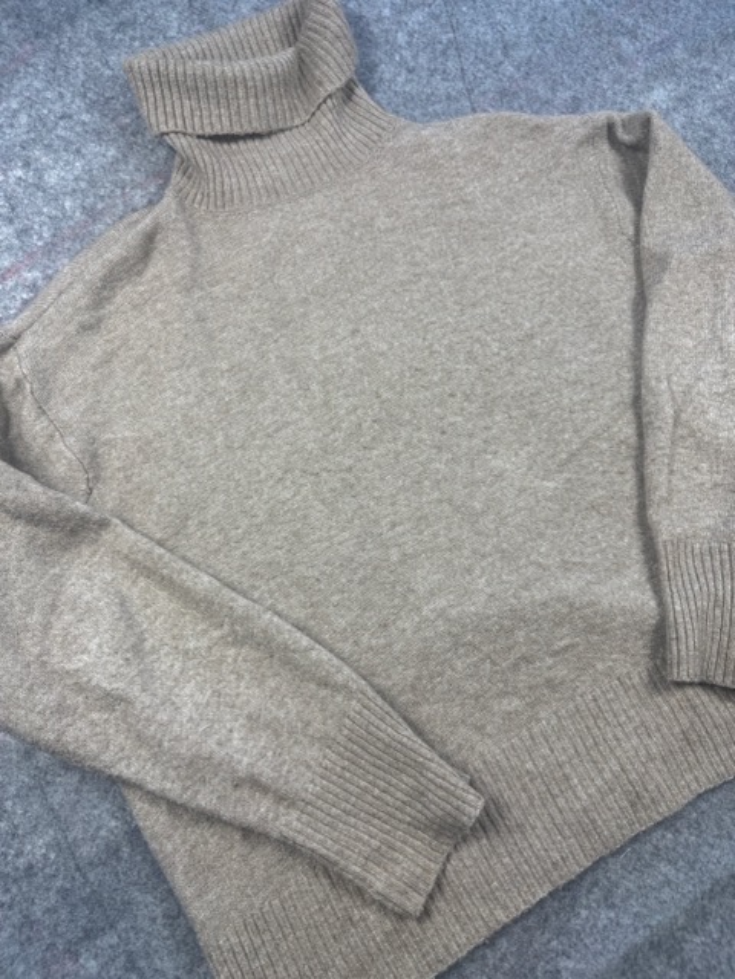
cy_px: 490
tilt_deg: -56.7
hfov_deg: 56.8
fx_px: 679
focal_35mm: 24
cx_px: 368
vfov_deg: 71.6
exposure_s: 1/100
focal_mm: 6.76
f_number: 1.78
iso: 64
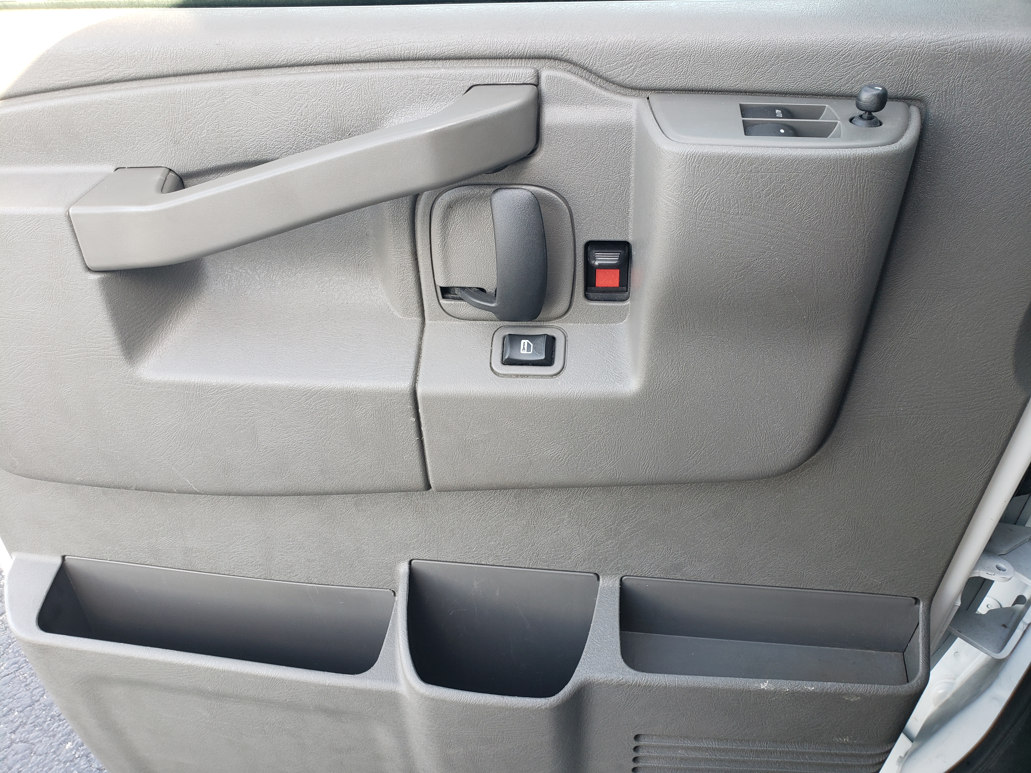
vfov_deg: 53.1
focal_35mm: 26
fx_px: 774
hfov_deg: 67.3
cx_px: 516
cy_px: 386
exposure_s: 1/100
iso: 100
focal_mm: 4.3
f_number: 2.4
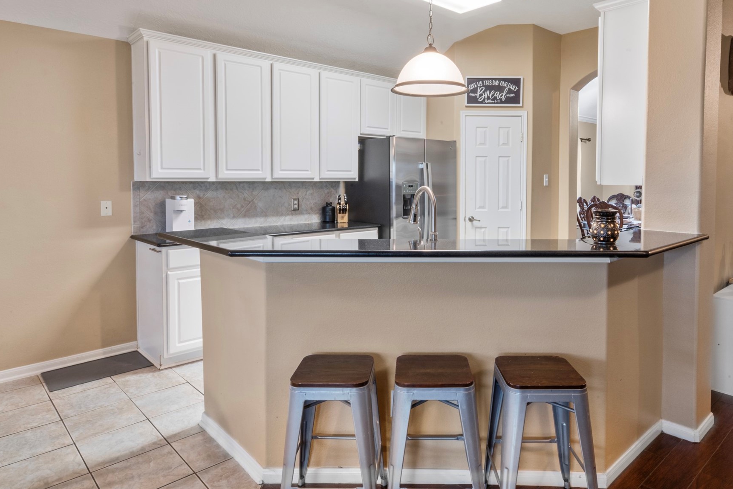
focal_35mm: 24
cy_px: 190
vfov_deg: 52.7
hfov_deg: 73.5
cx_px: 411
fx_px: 489
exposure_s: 6
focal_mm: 19
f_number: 9
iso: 250
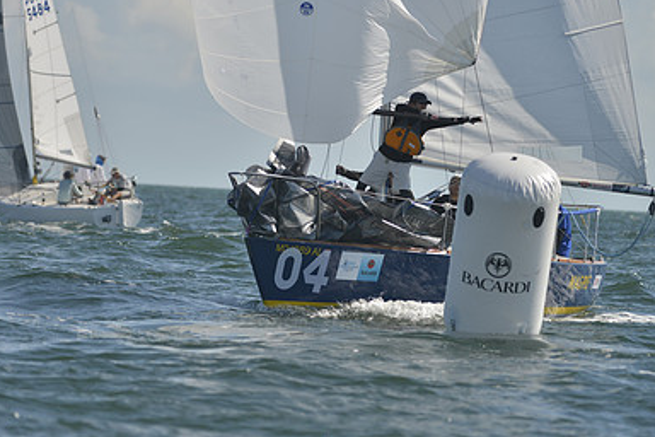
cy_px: 144
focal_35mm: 317
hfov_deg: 6.5
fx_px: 5767
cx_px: 309
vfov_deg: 4.3
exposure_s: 1/3200
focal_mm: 210
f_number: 4
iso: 200
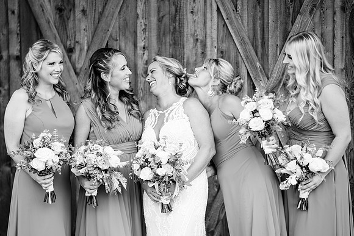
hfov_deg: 10.1
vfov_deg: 6.7
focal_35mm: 204
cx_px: 187
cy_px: 125
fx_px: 2003
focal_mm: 189
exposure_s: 1/250
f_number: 2.8
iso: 125
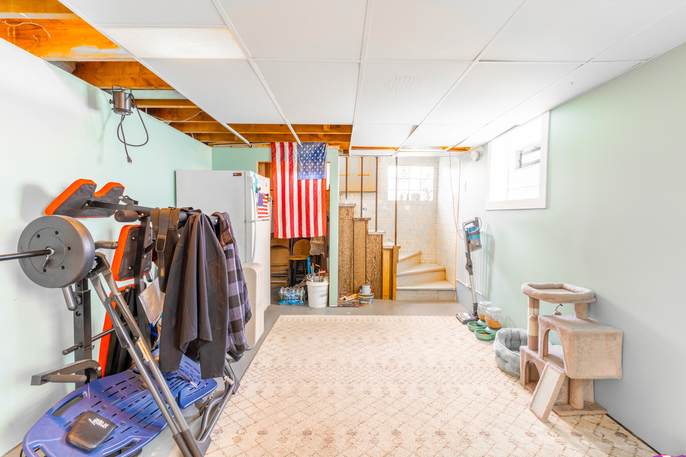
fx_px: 324
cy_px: 228
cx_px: 343
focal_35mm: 17
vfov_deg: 70.4
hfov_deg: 93.3
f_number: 8
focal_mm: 17
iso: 160
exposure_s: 1/10
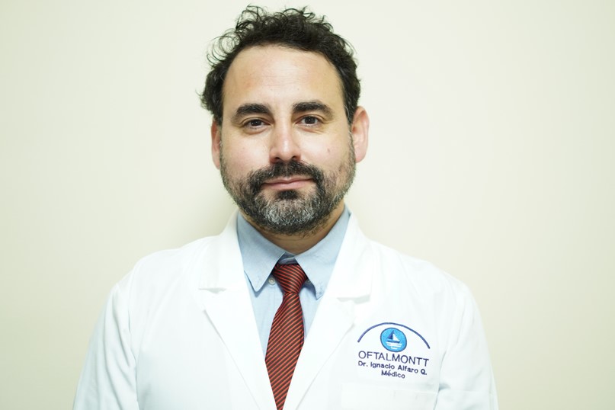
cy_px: 205
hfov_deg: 27.0
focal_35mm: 75
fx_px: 1281
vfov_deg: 18.2
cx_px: 308
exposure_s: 1/50
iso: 400
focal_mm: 50
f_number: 1.8
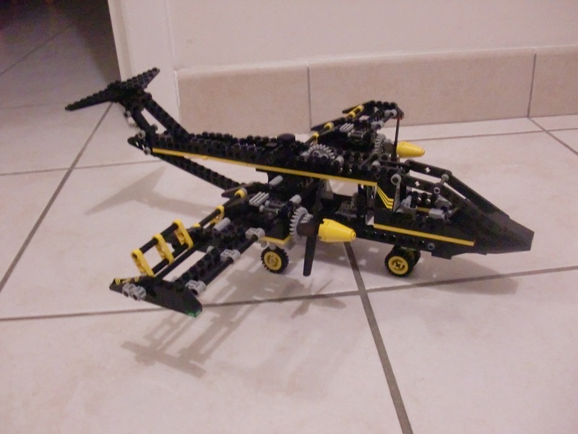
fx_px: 601
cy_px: 217
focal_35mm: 36
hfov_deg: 51.4
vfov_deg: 39.7
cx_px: 289
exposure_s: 1/60
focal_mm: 6.3
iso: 1250
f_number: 2.8
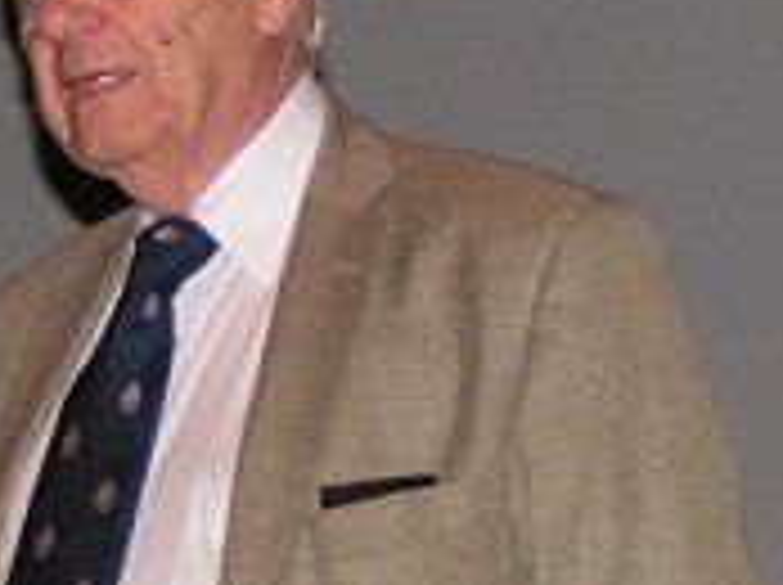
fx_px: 7545
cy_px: 180
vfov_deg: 4.4
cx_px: 166
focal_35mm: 334
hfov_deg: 5.9
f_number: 3.5
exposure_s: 1/125
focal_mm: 17.4
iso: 200
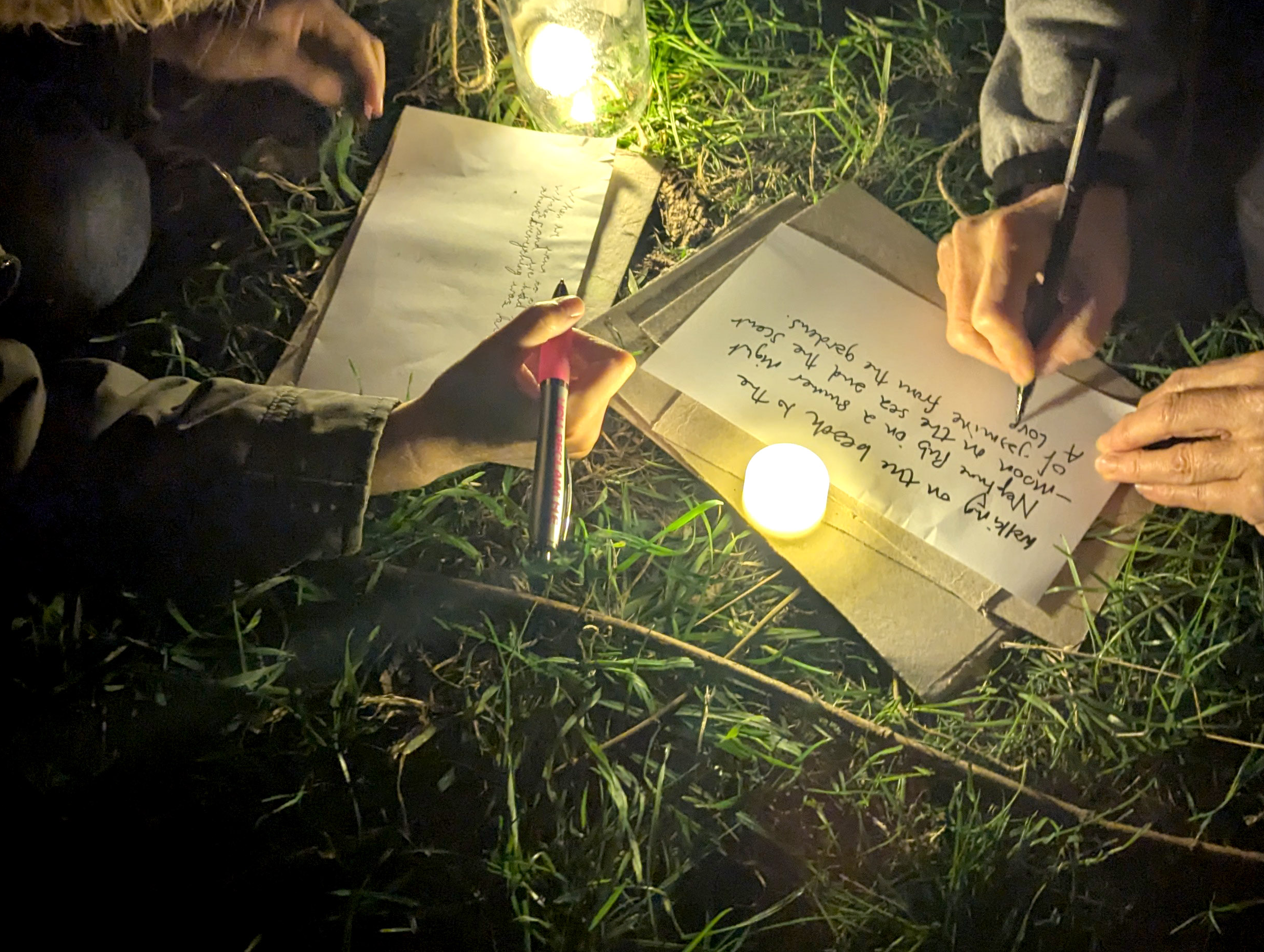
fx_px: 1463
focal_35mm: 40
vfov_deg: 36.0
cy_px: 400
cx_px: 687
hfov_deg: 46.7
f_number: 1.85
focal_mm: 6.81
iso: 449
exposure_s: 1/18.6
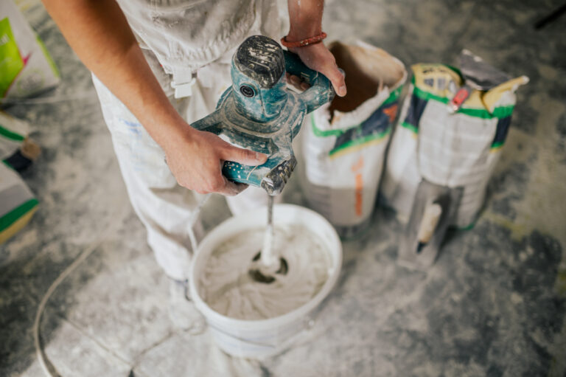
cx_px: 283
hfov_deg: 54.5
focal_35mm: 35
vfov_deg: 37.8
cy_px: 188
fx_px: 550
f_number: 1.4
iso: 160
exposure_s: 1/500
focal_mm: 35
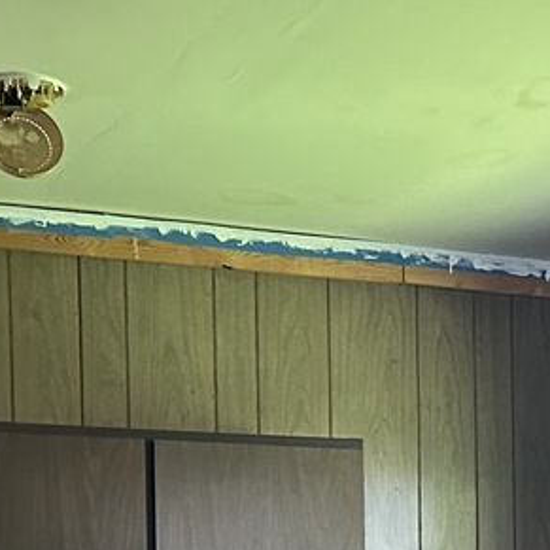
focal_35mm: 105
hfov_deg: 16.4
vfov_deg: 15.9
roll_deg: +1.9
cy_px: 686
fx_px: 1887
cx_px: 459
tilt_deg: +0.6
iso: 800
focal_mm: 6.86
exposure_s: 1/60
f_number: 1.78
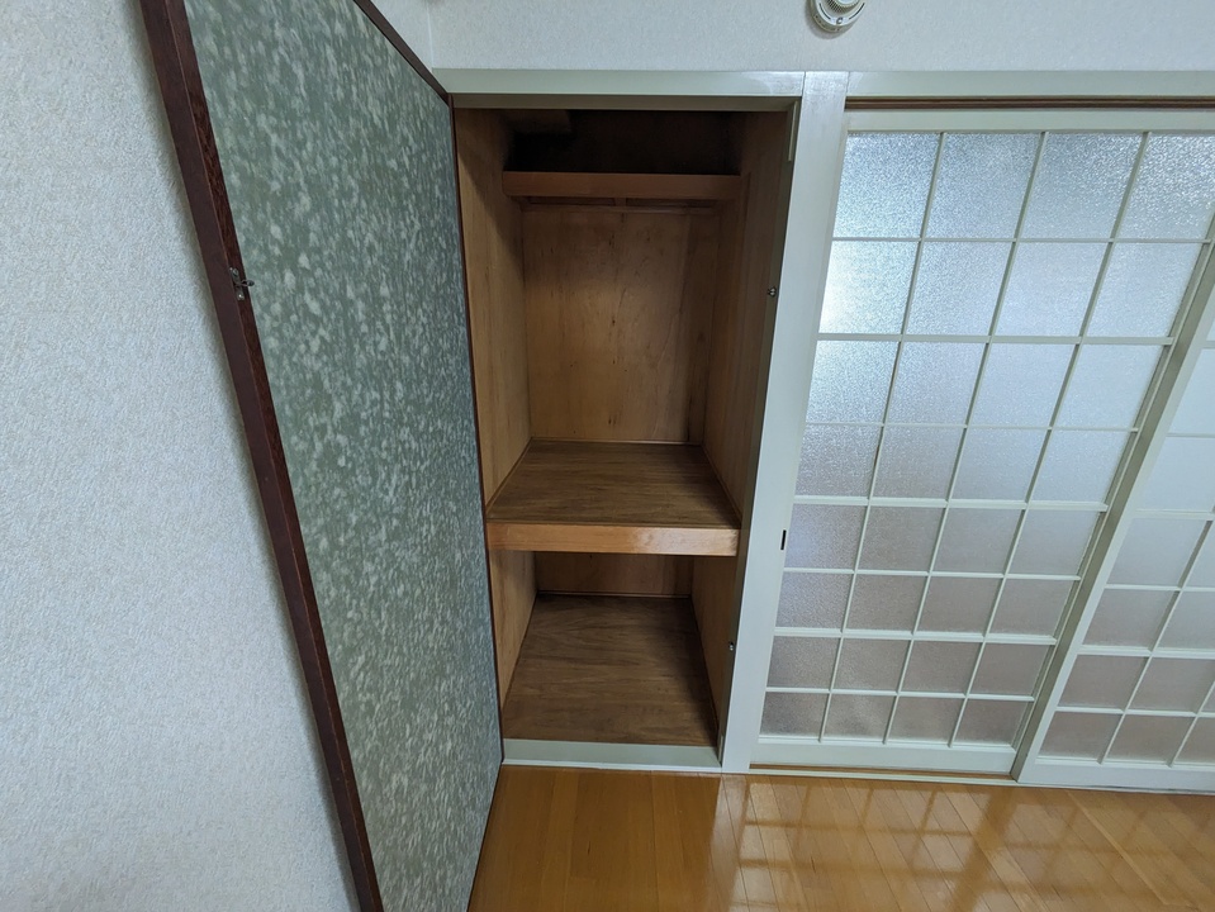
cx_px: 608
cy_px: 456
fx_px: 492
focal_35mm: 14
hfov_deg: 102.0
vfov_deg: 85.7
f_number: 2.2
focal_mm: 1.83
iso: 279
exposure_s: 1/60
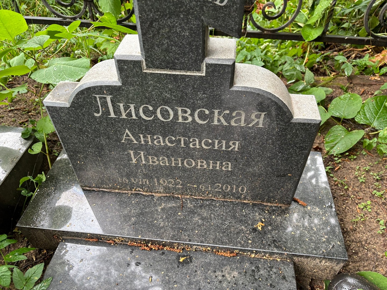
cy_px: 145
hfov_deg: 67.3
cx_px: 194
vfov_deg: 53.1
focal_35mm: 26
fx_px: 291
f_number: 1.6
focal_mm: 5.96
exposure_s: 1/60
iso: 160
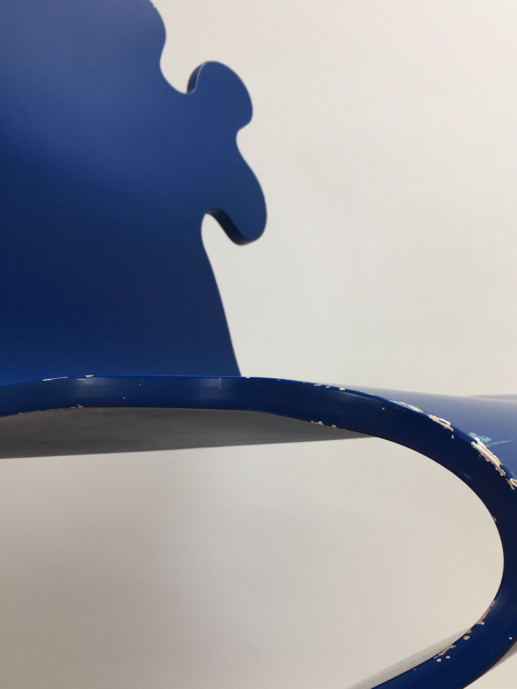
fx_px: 816
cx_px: 364
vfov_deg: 45.6
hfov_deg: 34.6
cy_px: 404
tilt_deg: +0.9
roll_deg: -0.8
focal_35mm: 41
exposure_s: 1/50
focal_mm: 4.15
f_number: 2.2
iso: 25
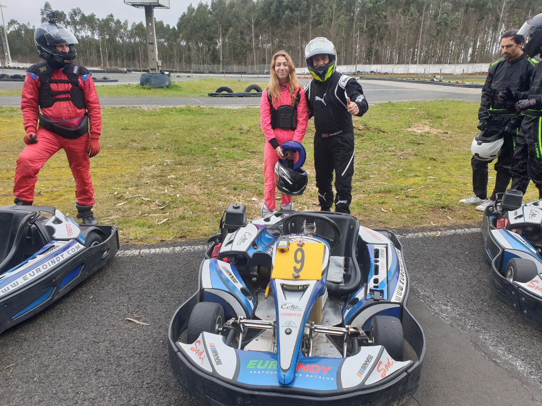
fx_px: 407
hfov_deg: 67.3
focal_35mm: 26
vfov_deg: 53.1
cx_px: 271
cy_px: 203
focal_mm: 4.3
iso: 50
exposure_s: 1/464
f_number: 2.4
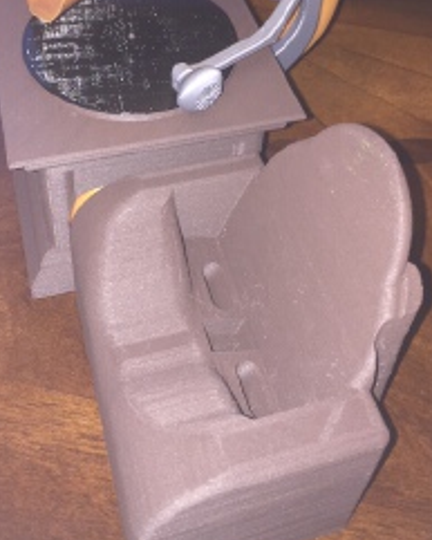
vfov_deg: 38.3
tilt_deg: -44.1
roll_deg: -4.8
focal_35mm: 47
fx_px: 751
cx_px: 201
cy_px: 123
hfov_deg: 32.1
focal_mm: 4.15
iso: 50
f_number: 2.2
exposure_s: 1/24
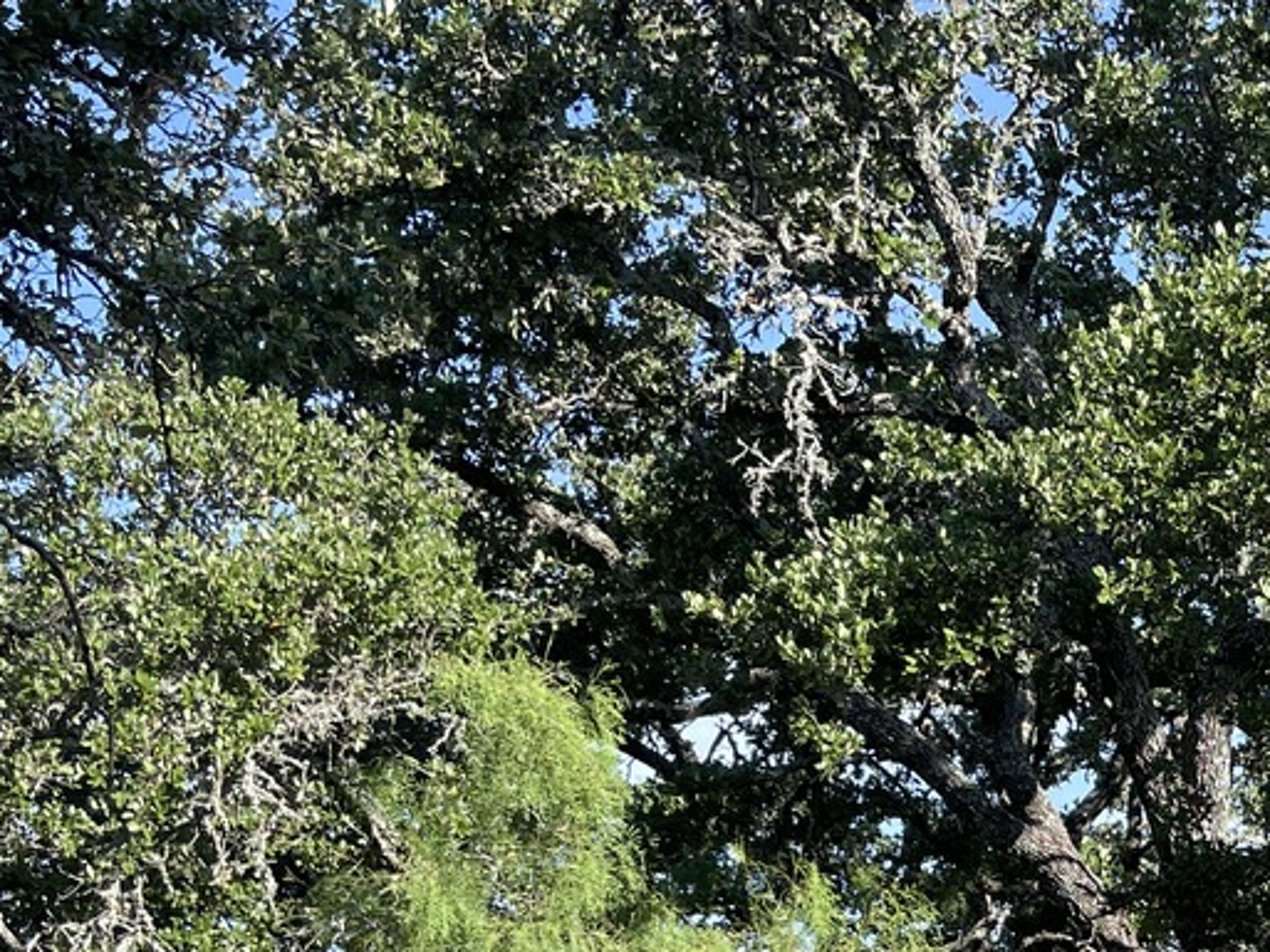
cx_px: 1515
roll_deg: +0.5
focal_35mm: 73
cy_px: 1229
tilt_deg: +0.3
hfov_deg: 24.3
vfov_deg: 18.8
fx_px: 2679
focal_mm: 4.2
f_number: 1.6
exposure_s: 1/1135
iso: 32
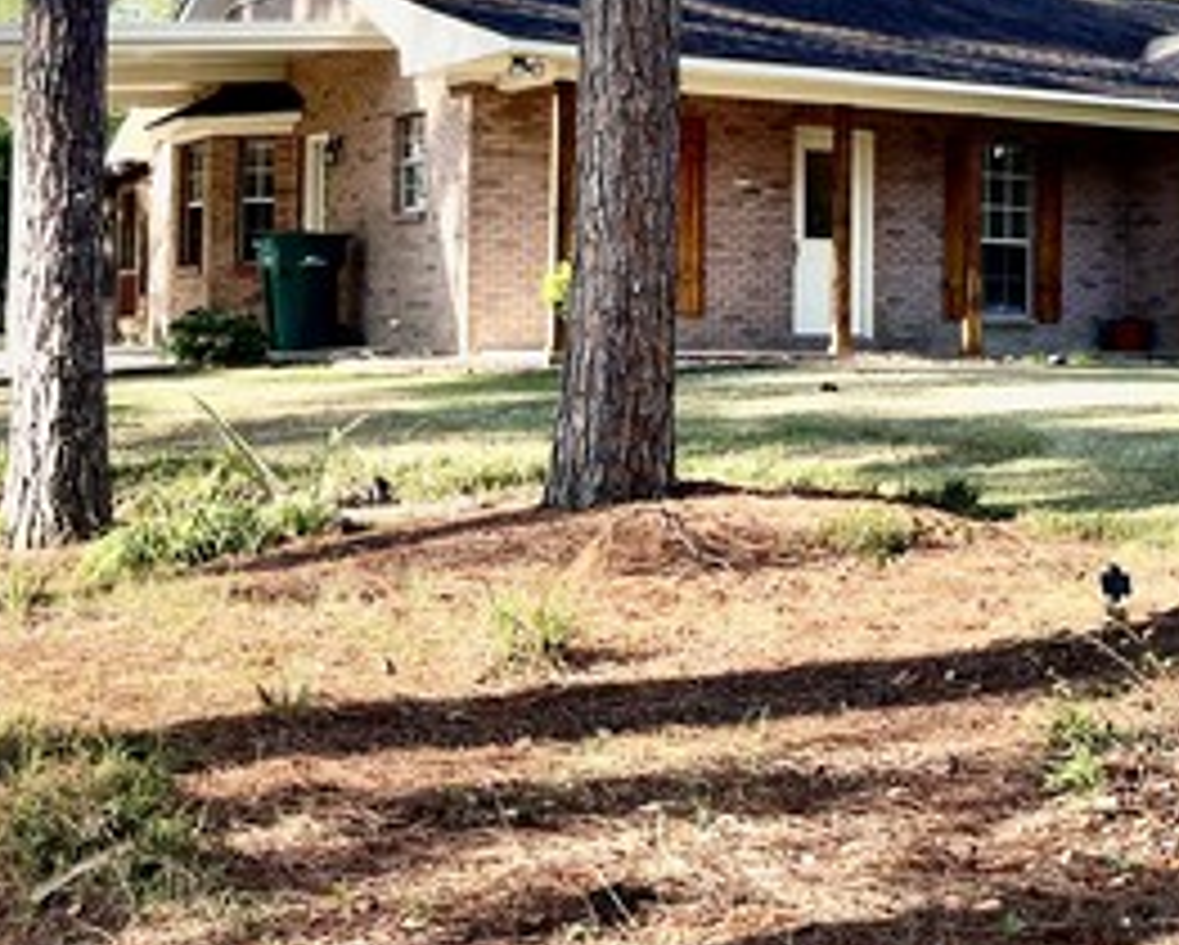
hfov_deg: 30.2
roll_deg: -0.9
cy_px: 220
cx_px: 801
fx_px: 2165
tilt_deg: +2.7
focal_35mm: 62
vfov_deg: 24.3
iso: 50
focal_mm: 5.1
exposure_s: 1/845
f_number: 1.6
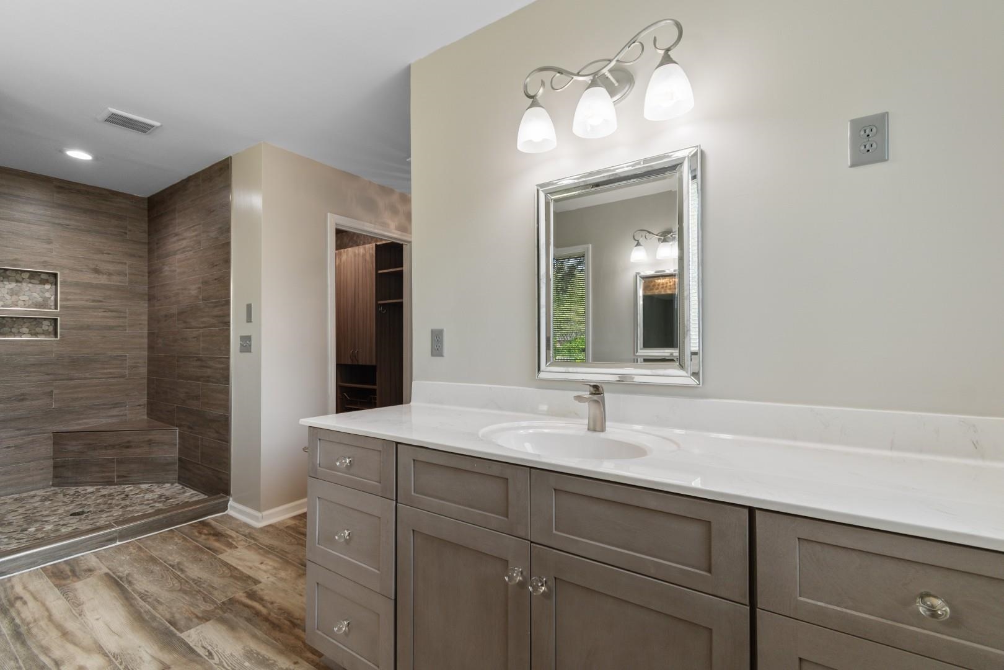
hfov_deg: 100.4
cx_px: 502
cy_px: 335
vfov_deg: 77.3
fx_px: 418
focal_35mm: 15
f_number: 4.5
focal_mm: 10
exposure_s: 1/13
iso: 100
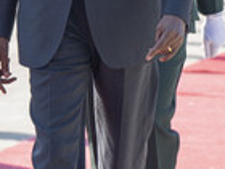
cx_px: 20
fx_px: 3523
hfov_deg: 3.7
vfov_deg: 2.7
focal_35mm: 542
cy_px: -46
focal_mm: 70
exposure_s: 1/200
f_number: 3.5
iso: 50
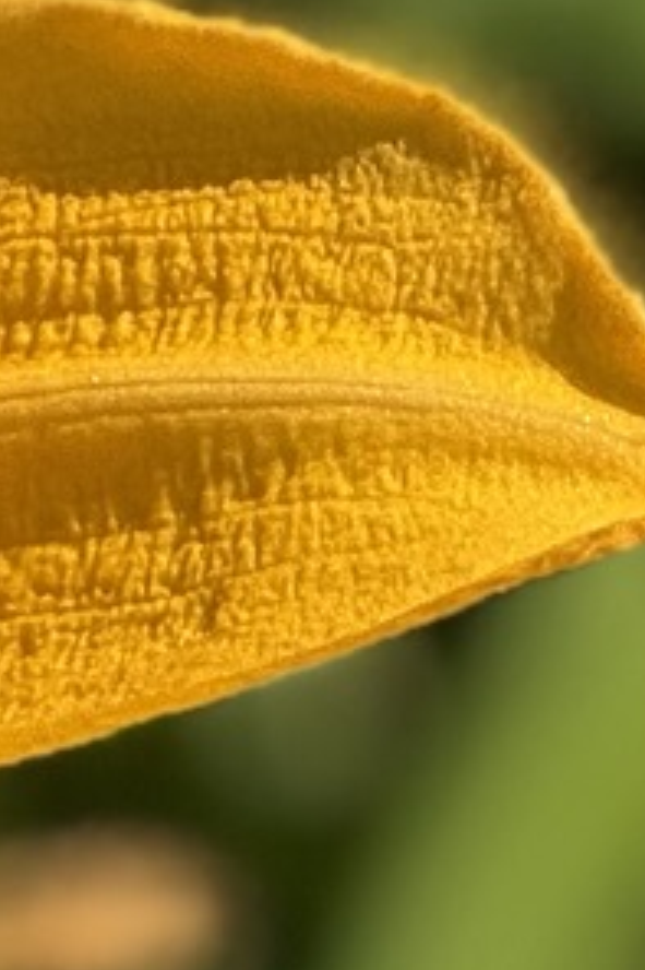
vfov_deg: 3.8
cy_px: 904
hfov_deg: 2.5
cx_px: -2187
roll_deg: +7.8
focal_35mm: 542
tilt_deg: -31.9
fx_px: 14582
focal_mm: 9
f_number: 2.8
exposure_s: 1/927
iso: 25
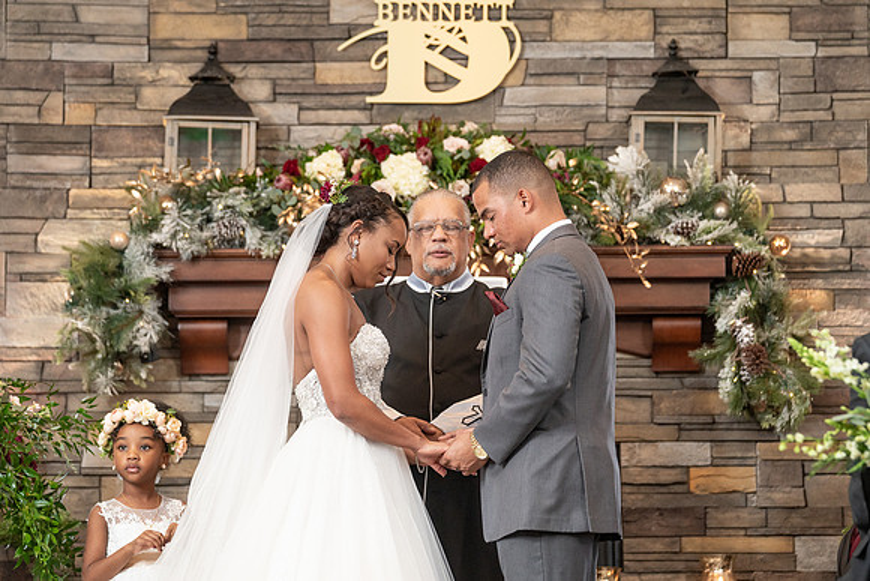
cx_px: 436
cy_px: 304
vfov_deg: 8.6
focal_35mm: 160
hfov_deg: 12.8
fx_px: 3878
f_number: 4
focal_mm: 146
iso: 2000
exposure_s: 1/200
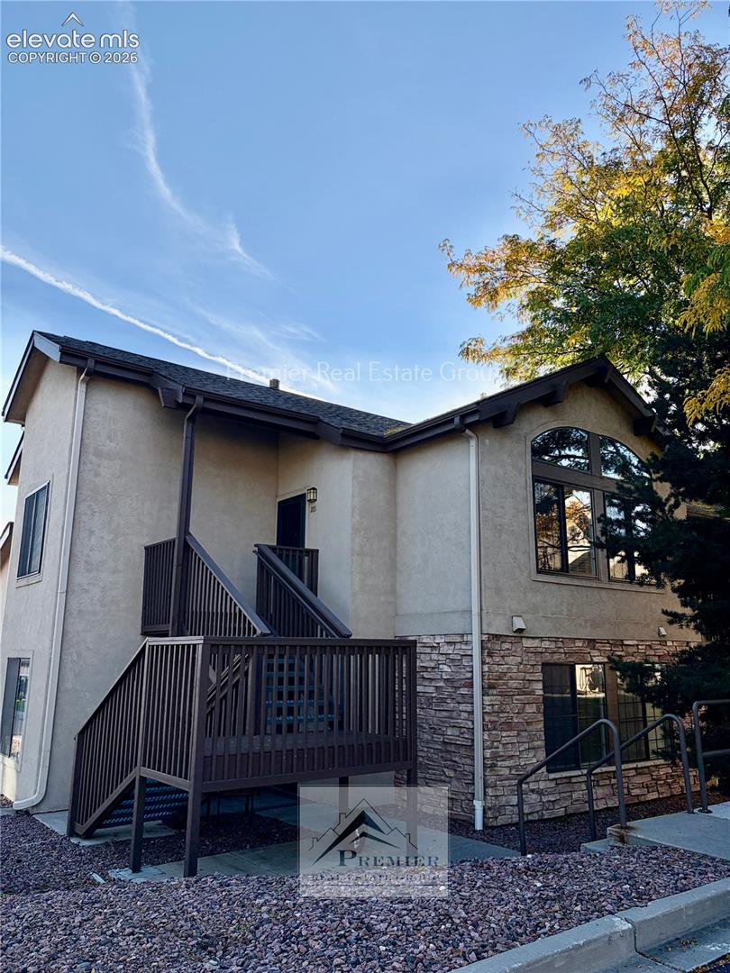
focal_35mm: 26
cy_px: 486
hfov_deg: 53.1
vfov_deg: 67.3
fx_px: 731
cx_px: 365
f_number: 1.6
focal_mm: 5.96
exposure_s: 1/2012
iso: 50
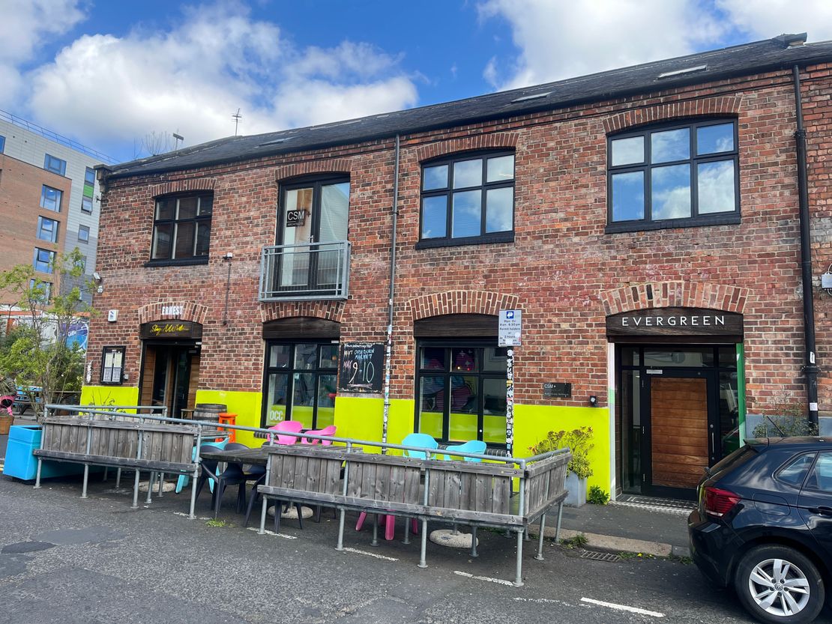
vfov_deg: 53.1
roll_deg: -2.6
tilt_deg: +7.3
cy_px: 312
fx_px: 625
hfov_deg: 67.3
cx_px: 416
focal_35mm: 26
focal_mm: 5.1
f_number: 1.6
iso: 50
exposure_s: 1/878
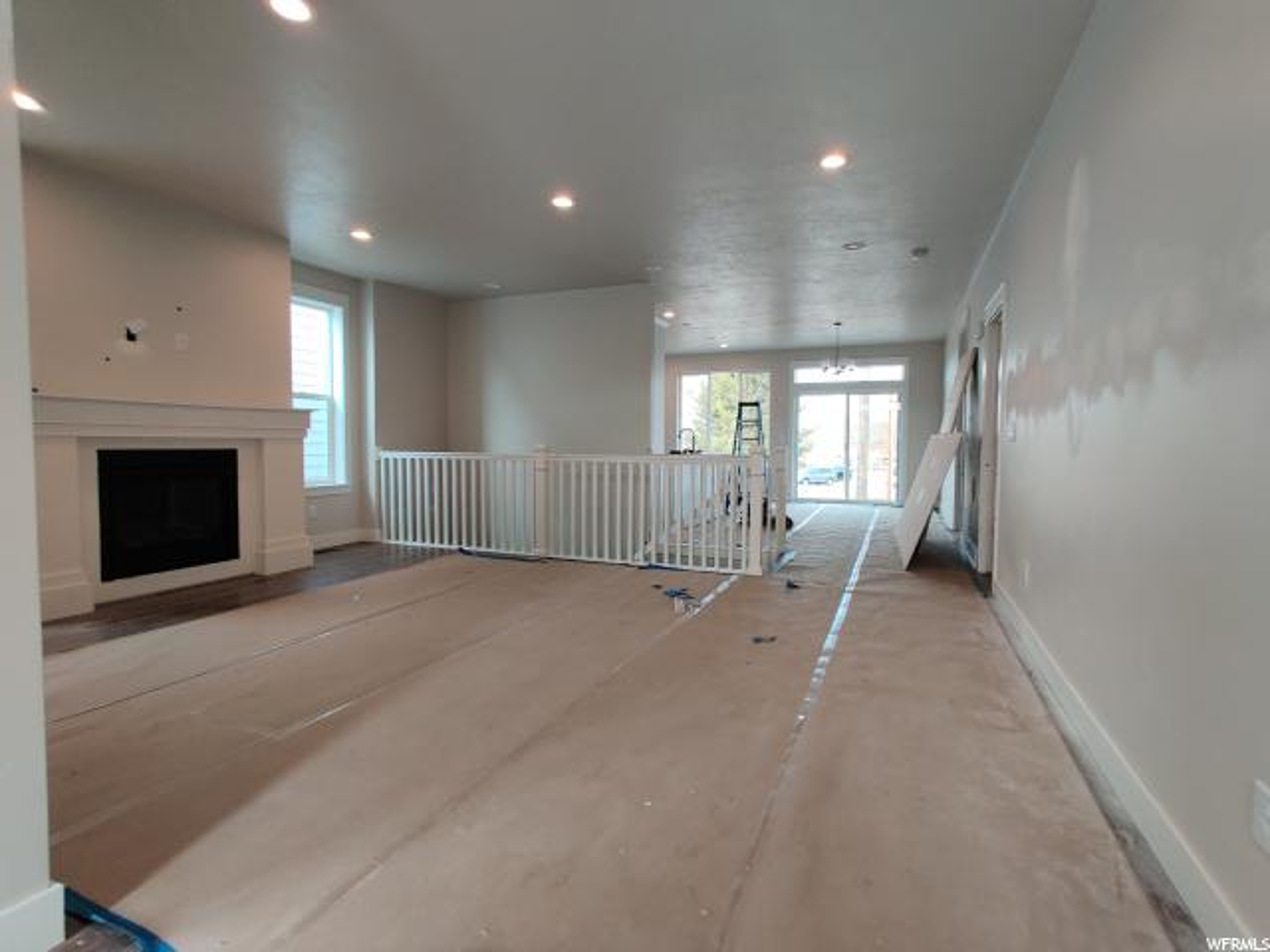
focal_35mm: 13
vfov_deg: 89.9
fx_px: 477
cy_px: 476
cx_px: 635
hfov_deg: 106.2
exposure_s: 1/60
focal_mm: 2.25
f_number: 2.2
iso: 125
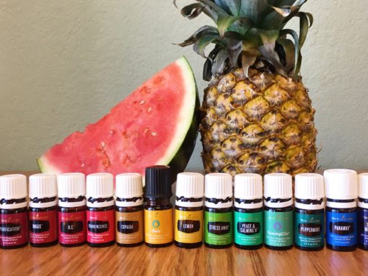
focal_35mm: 43
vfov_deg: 33.5
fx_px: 457
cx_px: 197
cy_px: 117
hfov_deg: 43.8
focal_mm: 4.15
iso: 50
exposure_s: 1/30
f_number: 2.2
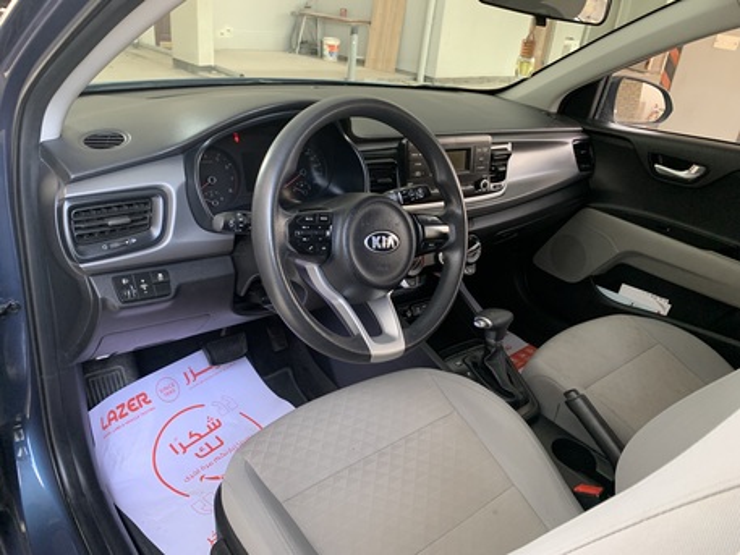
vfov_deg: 53.1
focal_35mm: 26
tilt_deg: -24.1
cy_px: 278
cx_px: 370
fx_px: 556
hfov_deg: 67.3
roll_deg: -7.3
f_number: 1.8
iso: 250
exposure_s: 1/60
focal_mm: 4.25
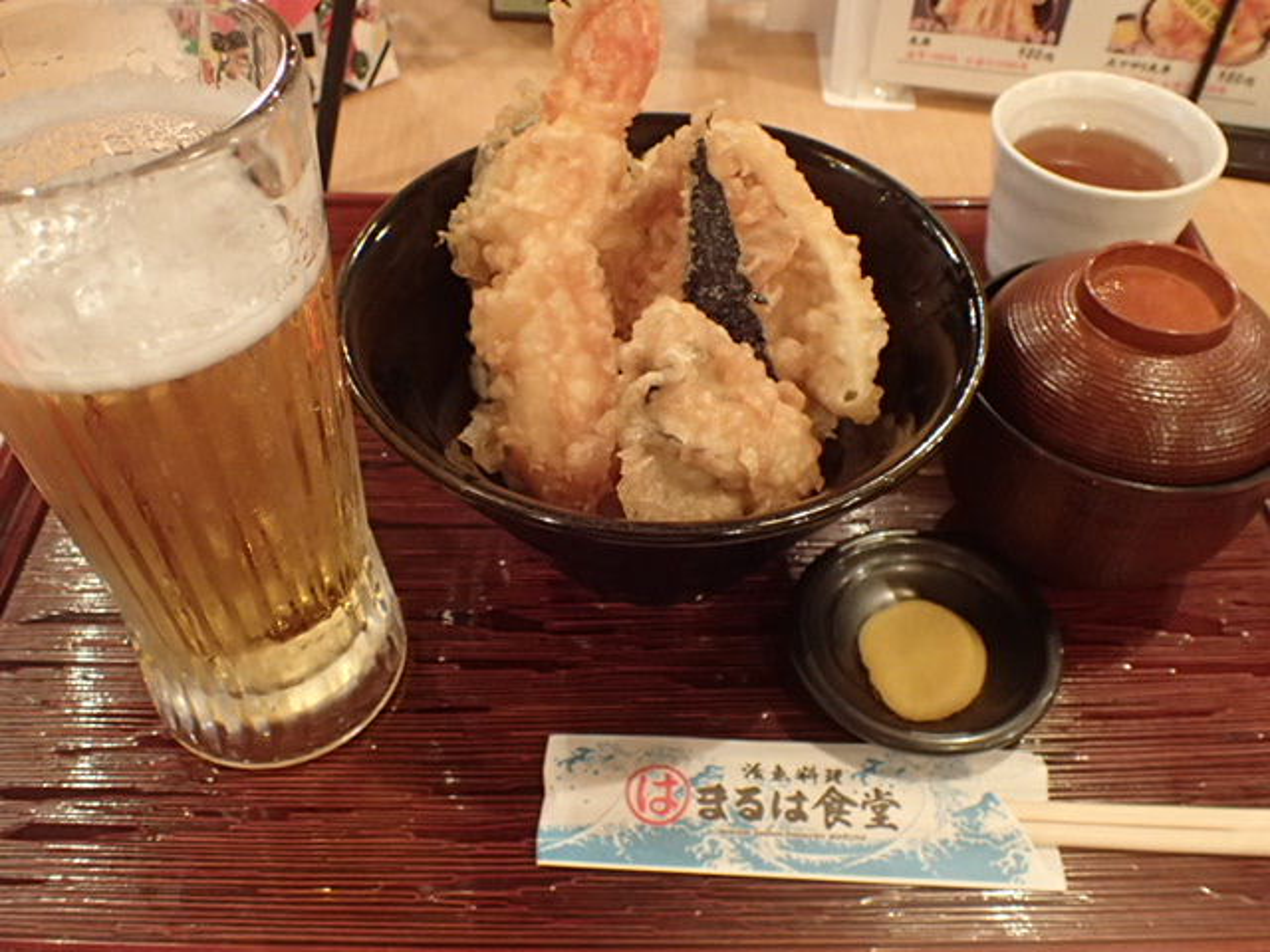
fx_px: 1101
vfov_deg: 46.8
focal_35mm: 30
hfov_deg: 60.0
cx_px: 635
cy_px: 476
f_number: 2.3
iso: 800
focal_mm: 5.5
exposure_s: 1/100
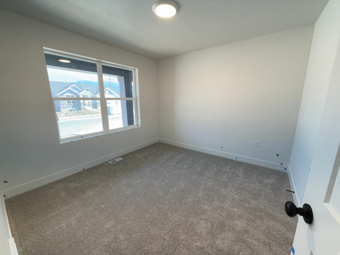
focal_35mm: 14
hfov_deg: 102.1
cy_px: 128
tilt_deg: -11.2
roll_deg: +0.8
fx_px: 138
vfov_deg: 85.7
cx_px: 170
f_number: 2.2
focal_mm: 2.22
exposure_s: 1/193
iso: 64
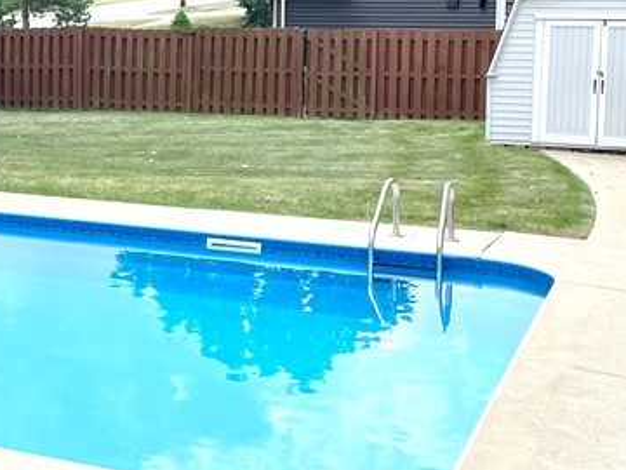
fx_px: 1338
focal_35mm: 74
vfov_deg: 19.8
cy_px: 136
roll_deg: +1.4
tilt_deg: -8.2
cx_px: -108
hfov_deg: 24.1
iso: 32
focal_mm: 4.2
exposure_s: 1/1715
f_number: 1.6
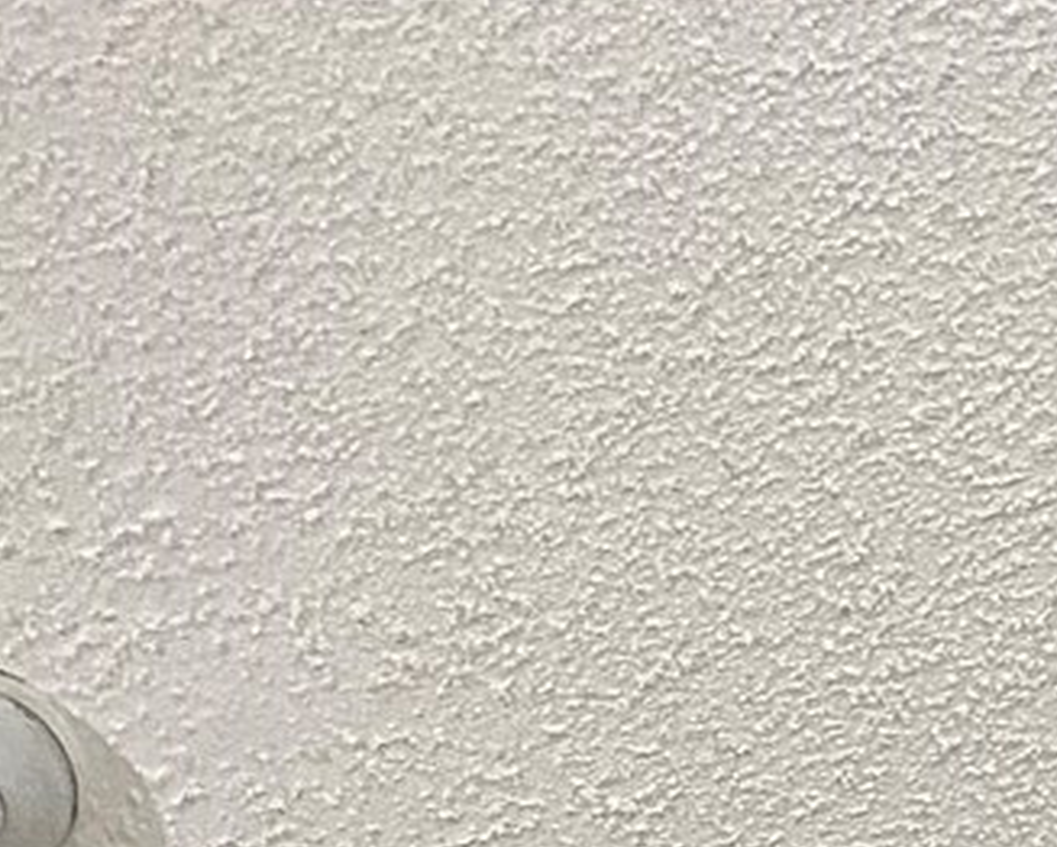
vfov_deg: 7.4
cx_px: 178
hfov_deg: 12.1
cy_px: 3217
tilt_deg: +0.3
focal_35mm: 159
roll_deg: -0.5
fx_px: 4977
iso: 400
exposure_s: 1/60
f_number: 1.8
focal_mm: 4.25
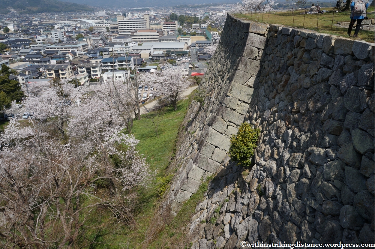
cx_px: 188
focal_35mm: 27
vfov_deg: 47.8
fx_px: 281
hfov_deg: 67.4
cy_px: 124
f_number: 8
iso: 200
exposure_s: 1/800
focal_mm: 18
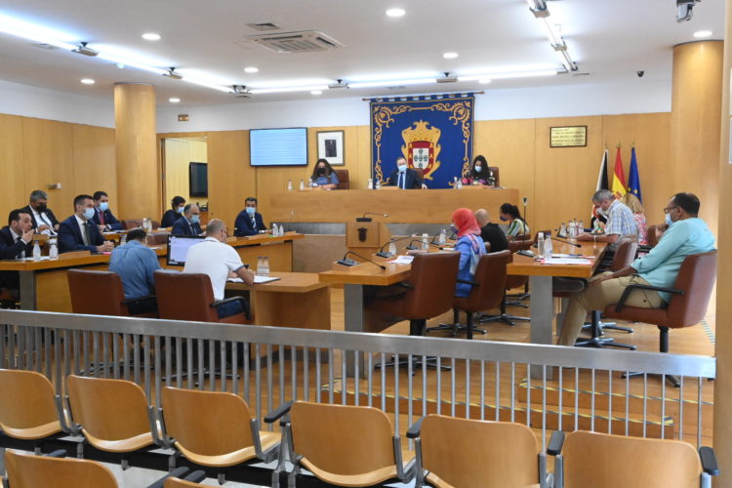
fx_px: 712
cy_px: 244
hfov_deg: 54.4
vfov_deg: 37.9
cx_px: 366
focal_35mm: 35
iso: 16000
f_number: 13
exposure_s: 1/160
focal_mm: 35
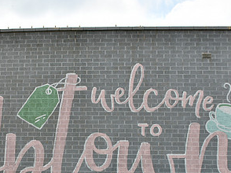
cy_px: 143
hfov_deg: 33.7
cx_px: 94
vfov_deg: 25.1
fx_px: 380
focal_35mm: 57
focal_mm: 20
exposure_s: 1/320
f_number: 9
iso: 100
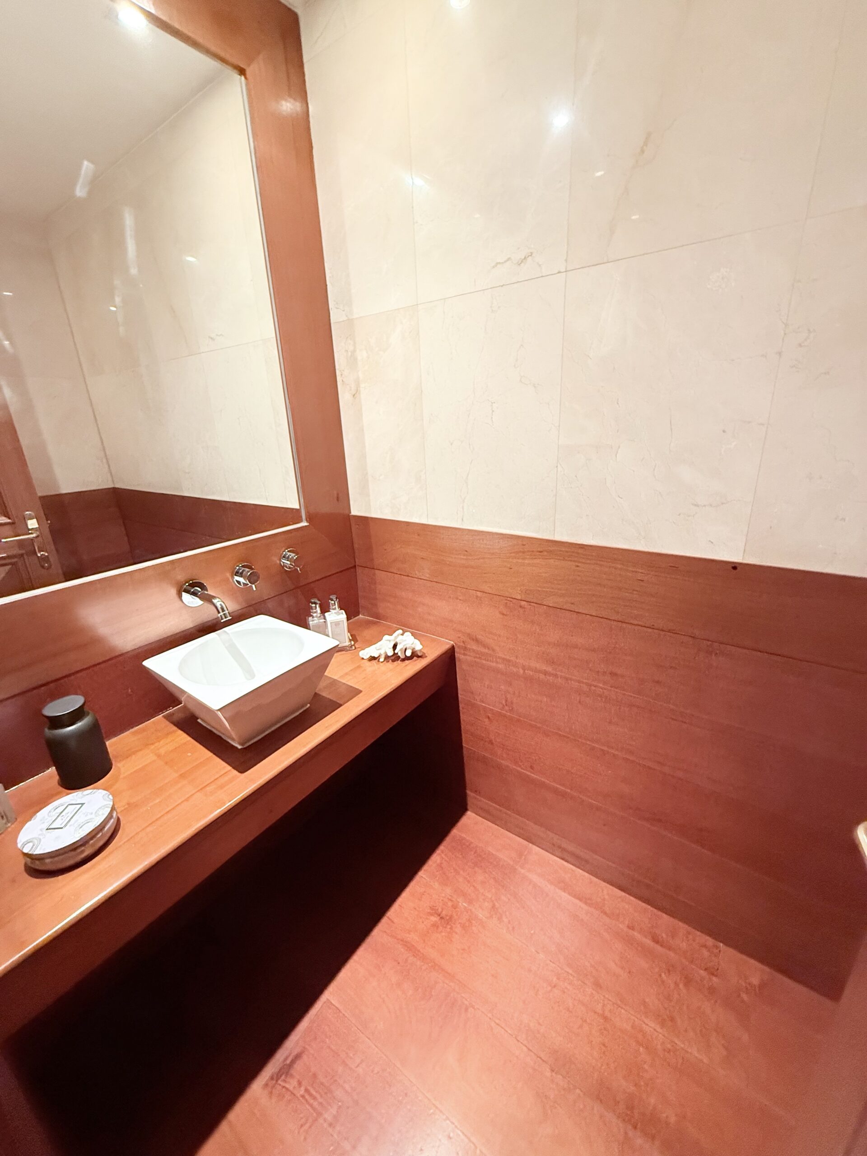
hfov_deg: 85.7
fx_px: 468
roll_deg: +1.5
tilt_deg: -17.2
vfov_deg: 102.1
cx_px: 434
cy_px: 578
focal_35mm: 14
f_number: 2.2
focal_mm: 2.22
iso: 500
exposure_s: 1/50
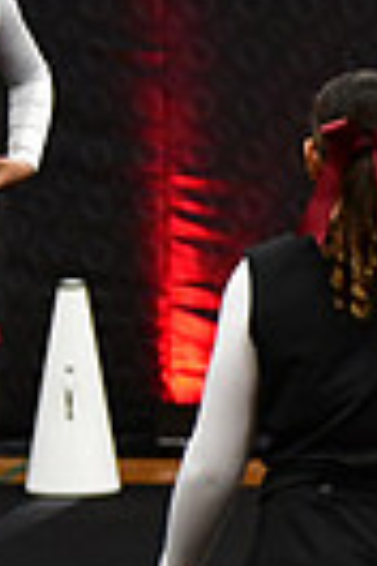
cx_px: 1212
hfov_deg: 2.0
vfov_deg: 3.1
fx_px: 10539
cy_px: 255
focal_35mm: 671
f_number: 2.8
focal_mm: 102
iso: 4000
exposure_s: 1/800
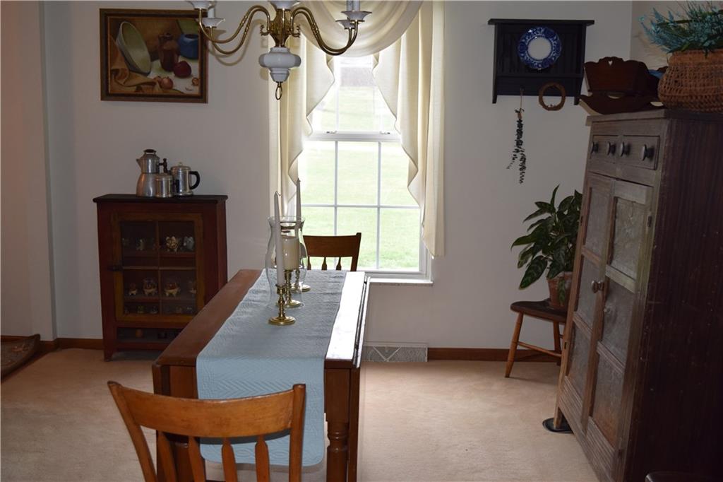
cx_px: 362
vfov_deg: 33.0
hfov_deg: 47.9
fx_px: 813
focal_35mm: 40
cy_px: 241
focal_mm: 27
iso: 800
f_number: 5
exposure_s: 1/100
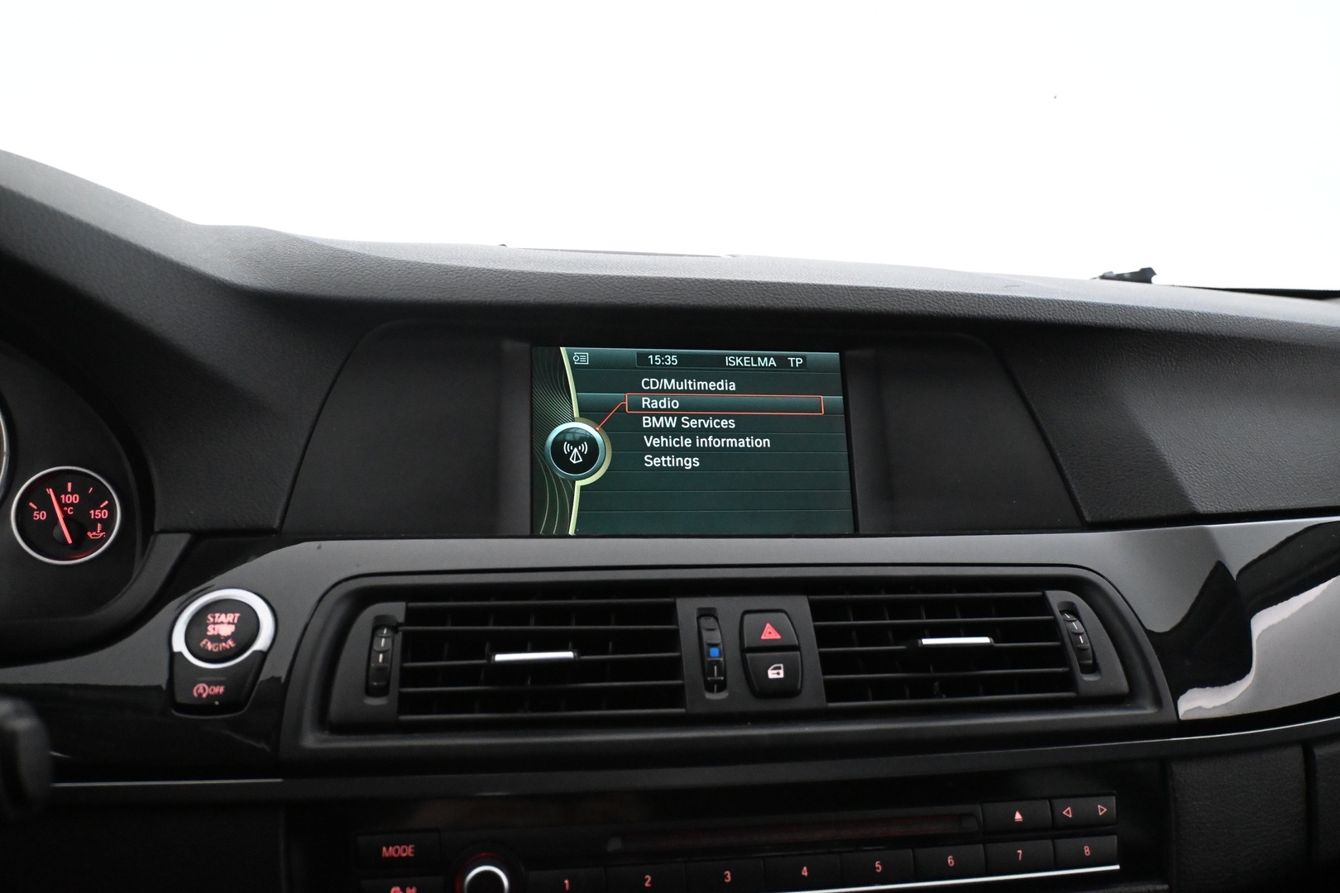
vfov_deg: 45.7
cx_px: 670
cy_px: 446
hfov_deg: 64.6
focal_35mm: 28
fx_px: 1061
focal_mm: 19
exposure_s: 1/60
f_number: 3.8
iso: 5600
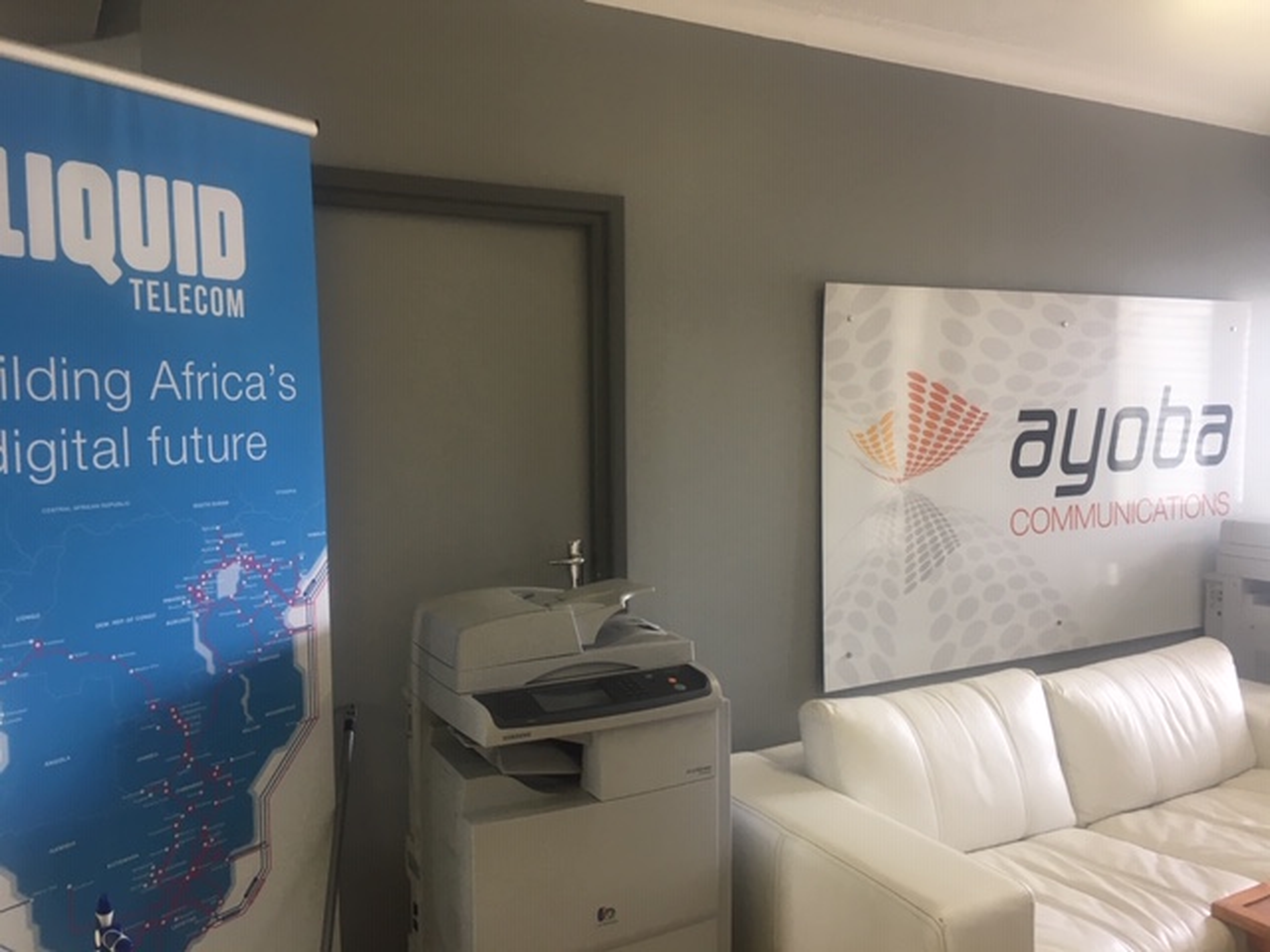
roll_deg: +1.2
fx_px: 1064
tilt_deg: -5.3
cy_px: 476
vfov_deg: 48.2
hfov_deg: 61.7
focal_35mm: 29
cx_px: 635
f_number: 2.2
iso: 64
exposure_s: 1/33
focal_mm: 4.15
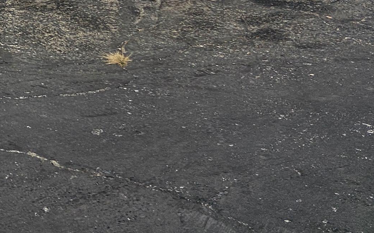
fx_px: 948
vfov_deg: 12.2
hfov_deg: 17.8
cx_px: -306
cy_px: -252
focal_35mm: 93
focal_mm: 6.3
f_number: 1.7
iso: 12
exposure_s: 1/1672
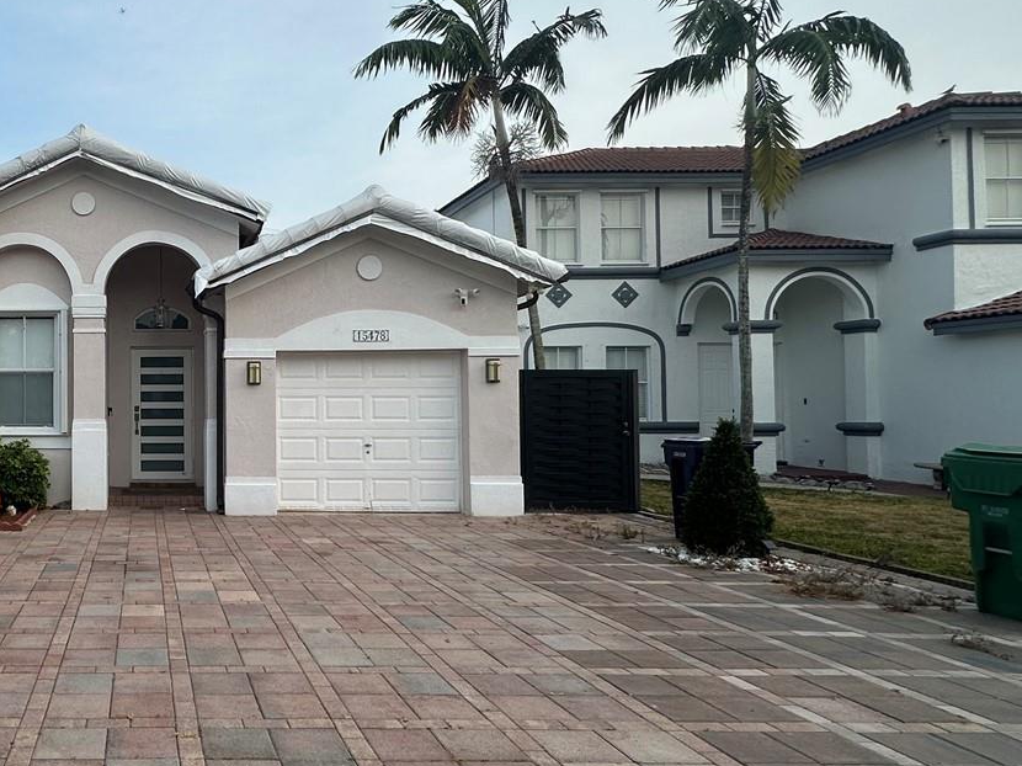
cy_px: 387
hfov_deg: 56.9
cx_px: 116
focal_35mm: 27
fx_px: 797
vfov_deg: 51.3
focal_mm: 2.22
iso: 40
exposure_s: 1/593
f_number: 2.2
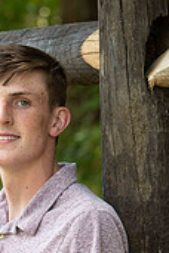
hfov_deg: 3.7
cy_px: 253
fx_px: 2591
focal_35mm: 368
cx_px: -12
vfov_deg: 5.6
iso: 400
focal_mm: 140
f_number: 5.6
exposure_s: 1/200
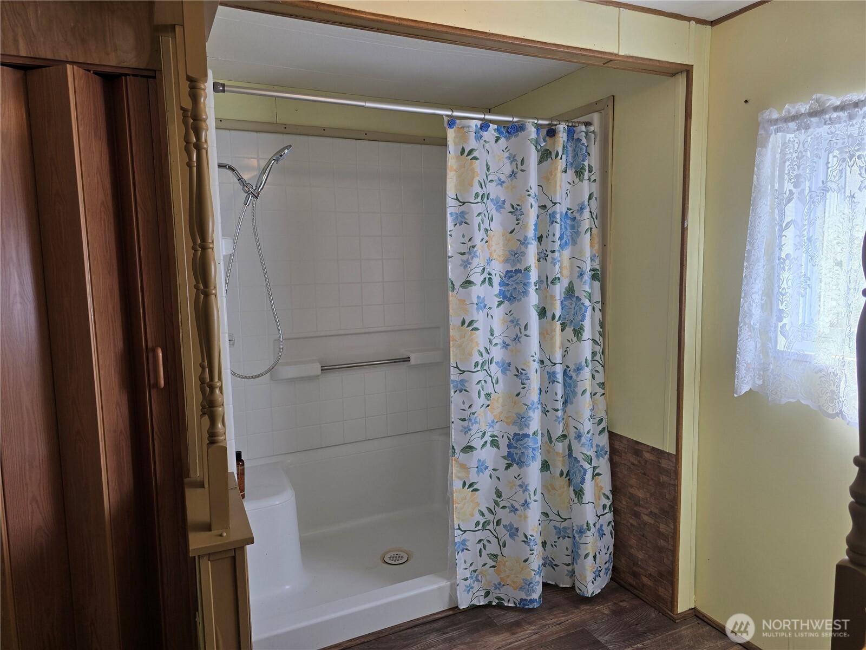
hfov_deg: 73.9
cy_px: 325
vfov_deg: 58.9
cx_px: 433
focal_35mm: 23
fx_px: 575
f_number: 1.7
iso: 50
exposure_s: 1/120
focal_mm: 6.3
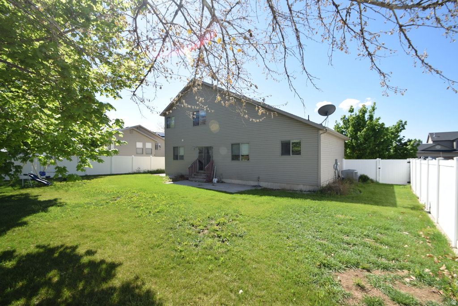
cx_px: 229
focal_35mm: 15
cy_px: 153
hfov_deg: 100.4
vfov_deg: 77.3
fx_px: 191
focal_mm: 10
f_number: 9
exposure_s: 1/320
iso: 200
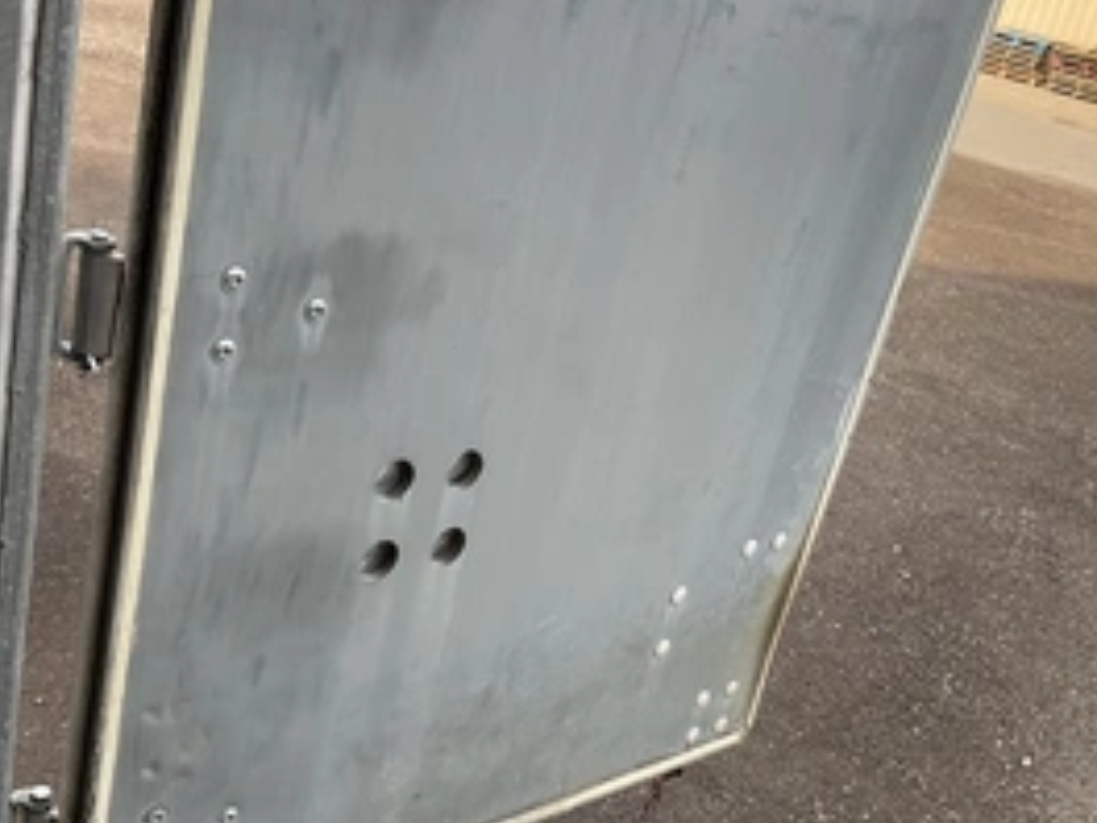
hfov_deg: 42.9
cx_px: 544
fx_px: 1394
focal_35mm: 44
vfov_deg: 32.9
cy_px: 412
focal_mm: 3
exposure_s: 1/164
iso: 20
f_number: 1.8
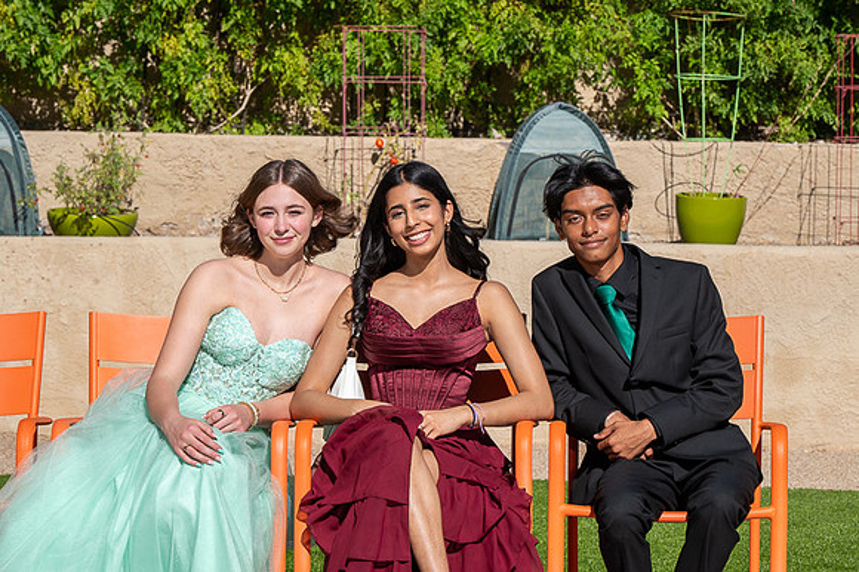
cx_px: 476
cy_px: 225
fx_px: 4343
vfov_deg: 7.5
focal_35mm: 182
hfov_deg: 11.3
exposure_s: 1/200
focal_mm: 150
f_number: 11
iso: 50
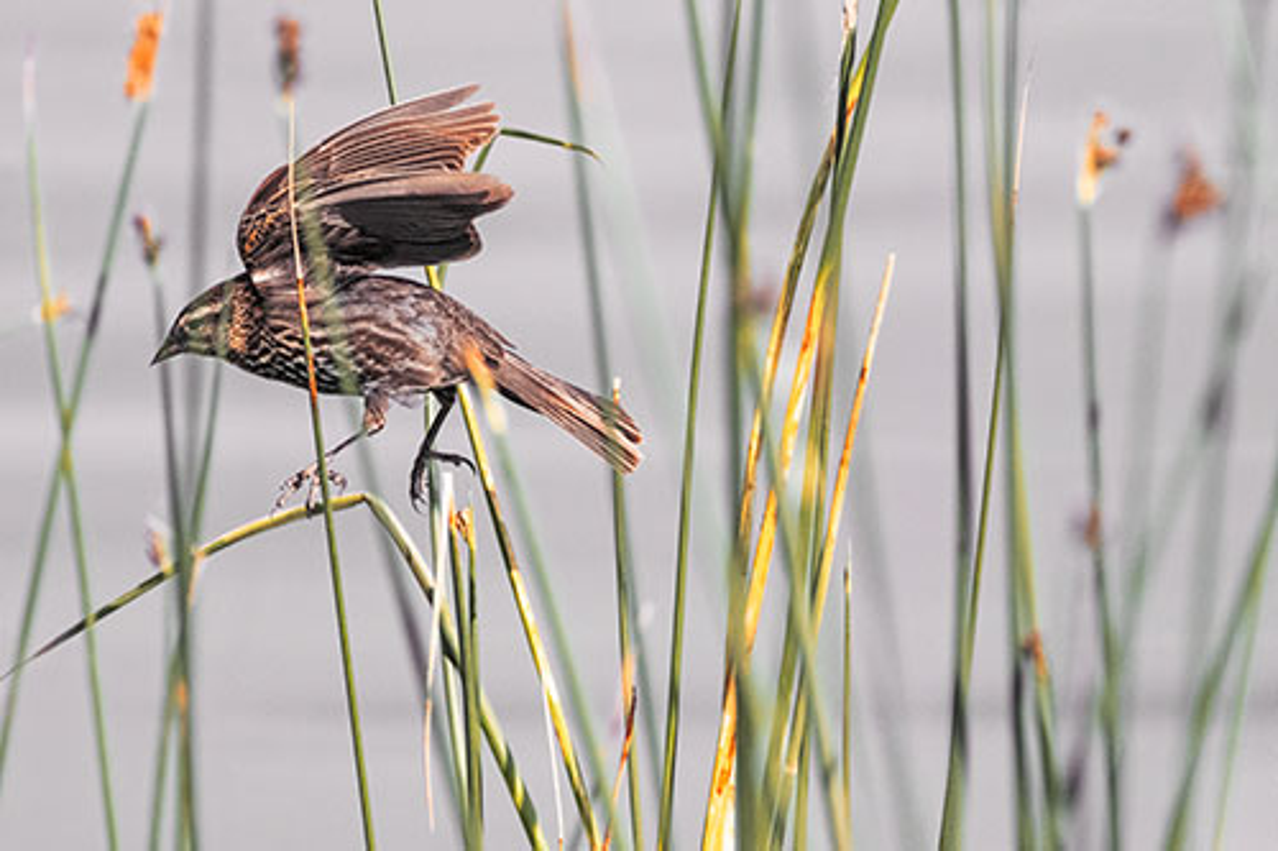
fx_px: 24840
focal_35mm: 700
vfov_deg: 2.0
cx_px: 639
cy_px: 426
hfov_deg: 2.9
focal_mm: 700
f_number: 11
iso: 2500
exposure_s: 1/4000
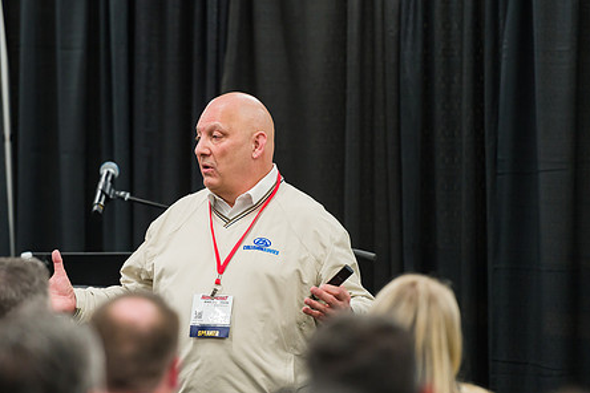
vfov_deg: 5.3
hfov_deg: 7.9
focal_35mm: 261
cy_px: 234
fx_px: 4277
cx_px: 225
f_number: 3.2
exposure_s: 1/400
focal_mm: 200
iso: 1600
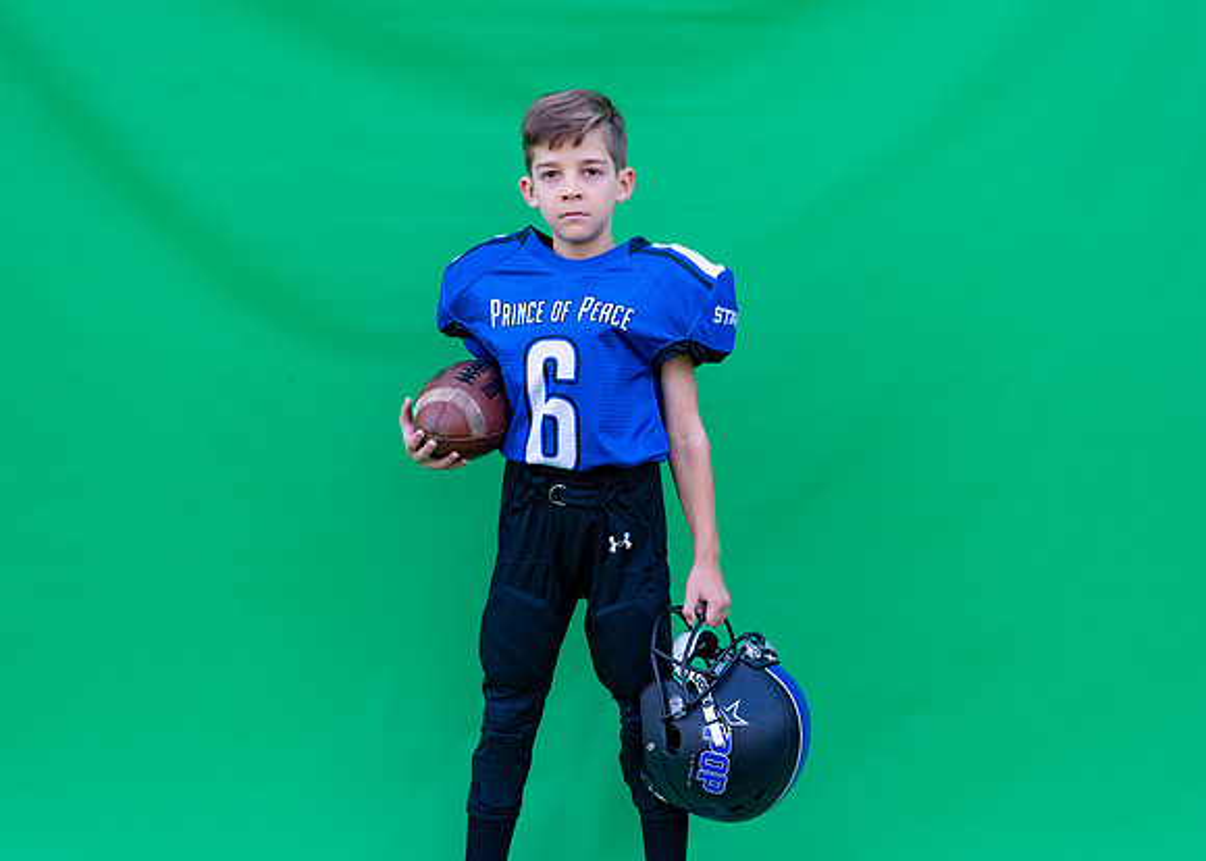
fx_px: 1812
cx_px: 603
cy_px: 430
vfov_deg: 26.7
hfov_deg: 36.8
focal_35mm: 53
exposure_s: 1/400
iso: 160
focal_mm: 50
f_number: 2.8
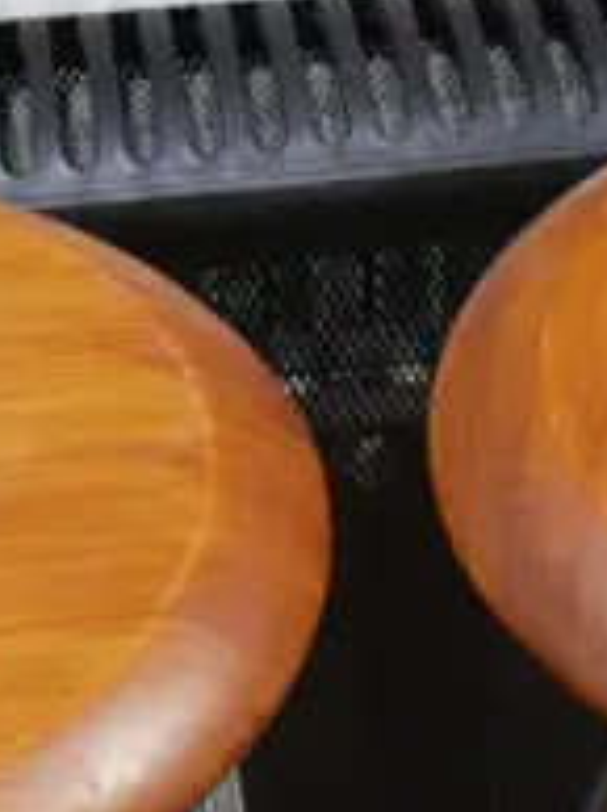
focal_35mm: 148
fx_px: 3468
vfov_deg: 12.1
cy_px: 1519
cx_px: 354
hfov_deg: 10.0
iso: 200
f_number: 3.5
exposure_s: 1/60
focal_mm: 14
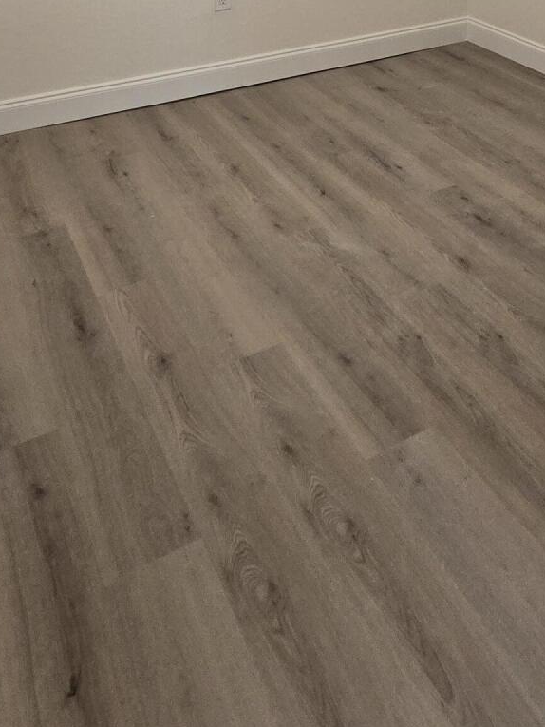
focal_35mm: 34
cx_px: 321
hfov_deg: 41.7
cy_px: -122
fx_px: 714
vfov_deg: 40.3
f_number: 2.2
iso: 200
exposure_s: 1/60
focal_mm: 2.2
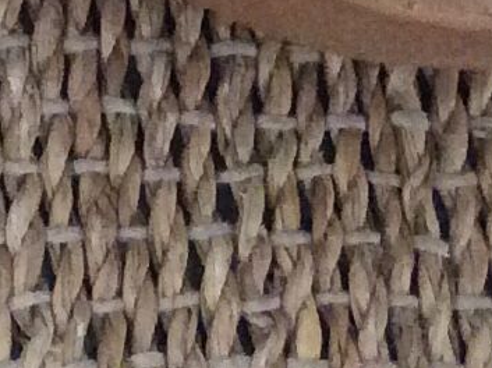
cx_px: -360
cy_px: -651
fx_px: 3337
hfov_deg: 8.2
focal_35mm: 235
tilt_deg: -67.9
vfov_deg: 5.9
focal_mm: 3.3
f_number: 2.4
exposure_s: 1/25
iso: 250
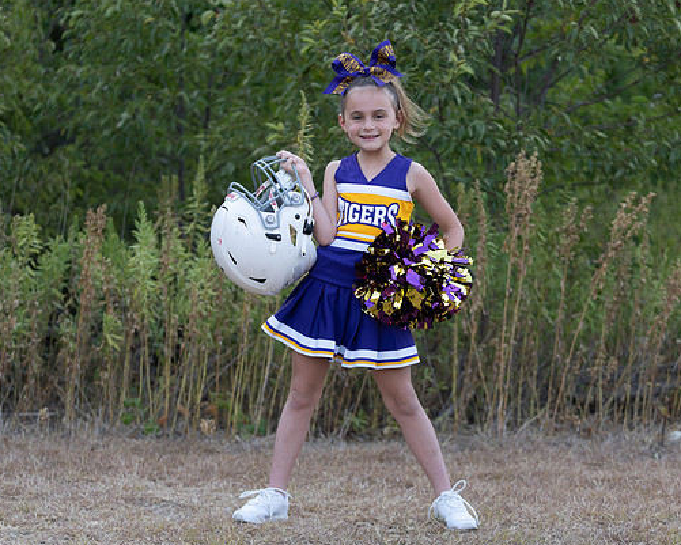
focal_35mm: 86
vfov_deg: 17.9
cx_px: 377
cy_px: 277
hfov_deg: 22.2
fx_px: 1734
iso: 200
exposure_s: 1/320
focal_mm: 70
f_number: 2.8
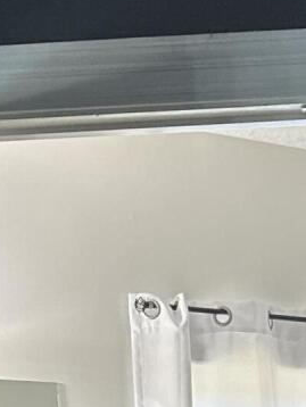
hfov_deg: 10.7
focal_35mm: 134
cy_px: 811
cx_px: 443
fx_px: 1578
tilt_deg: -9.3
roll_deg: +2.5
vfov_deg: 12.9
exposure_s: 1/120
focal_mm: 6.86
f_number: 1.78
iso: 125
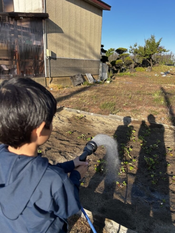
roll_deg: -5.1
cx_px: 88
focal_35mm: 26
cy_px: 116
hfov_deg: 53.1
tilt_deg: -16.8
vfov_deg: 67.3
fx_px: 175
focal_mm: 5.7
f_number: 1.5
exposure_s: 1/1869
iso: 50
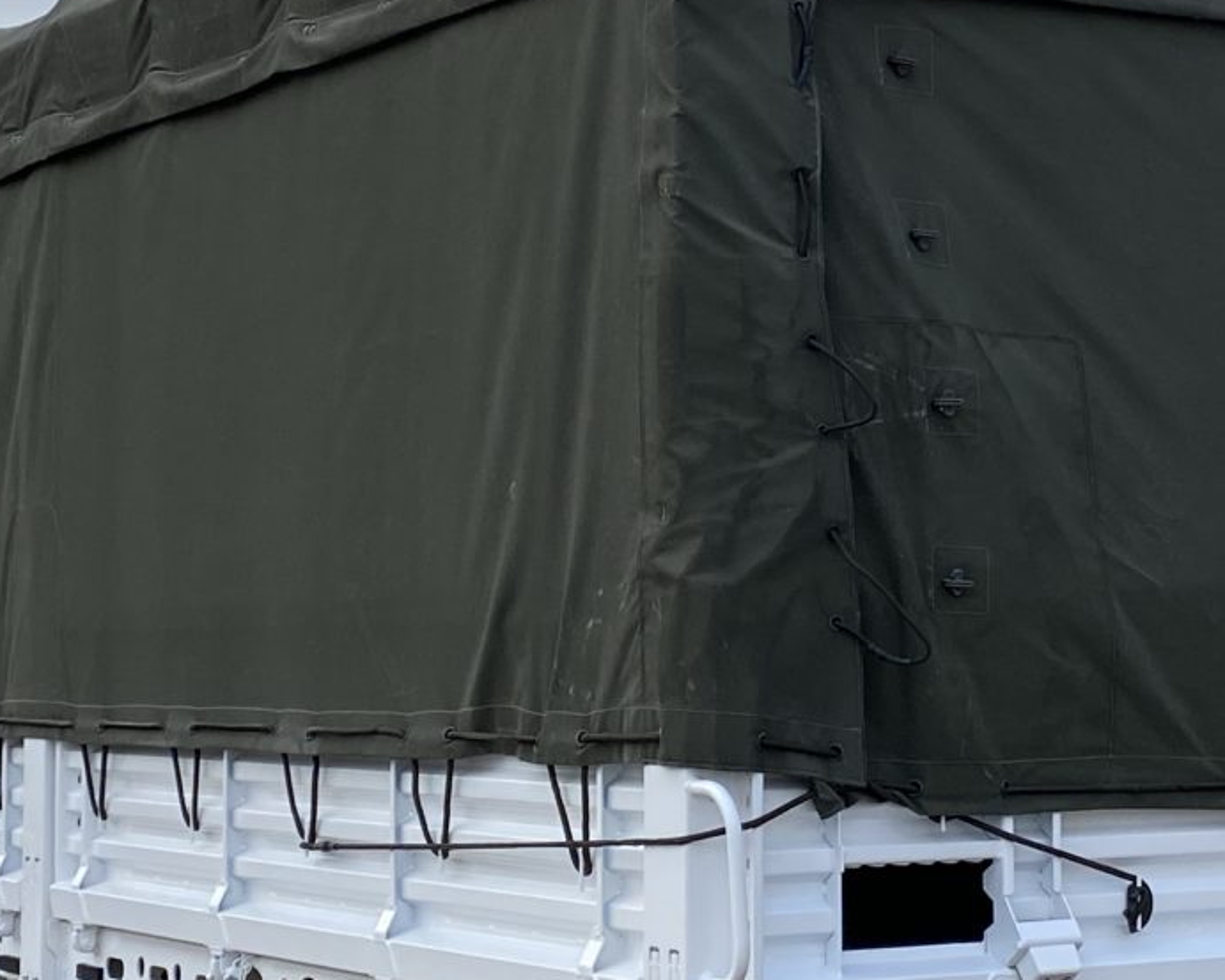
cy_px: 342
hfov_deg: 20.2
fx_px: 3408
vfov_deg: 16.3
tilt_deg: +6.0
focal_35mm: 94
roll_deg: -0.6
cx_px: 943
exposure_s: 1/1157
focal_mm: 4.25
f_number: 1.8
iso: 32
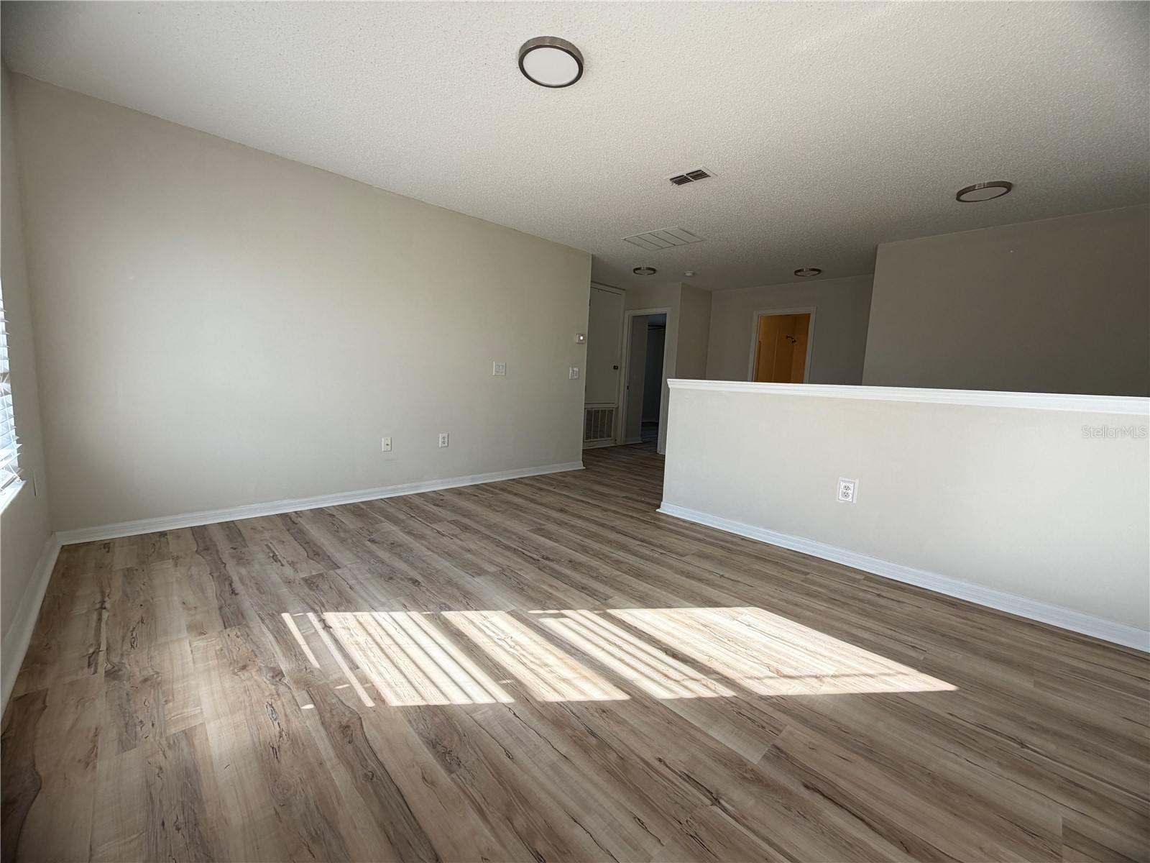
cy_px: 432
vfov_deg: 85.7
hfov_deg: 102.1
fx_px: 465
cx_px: 575
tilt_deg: -6.5
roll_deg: -3.0
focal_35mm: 14
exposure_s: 1/132
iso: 40
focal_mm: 2.22
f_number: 2.2
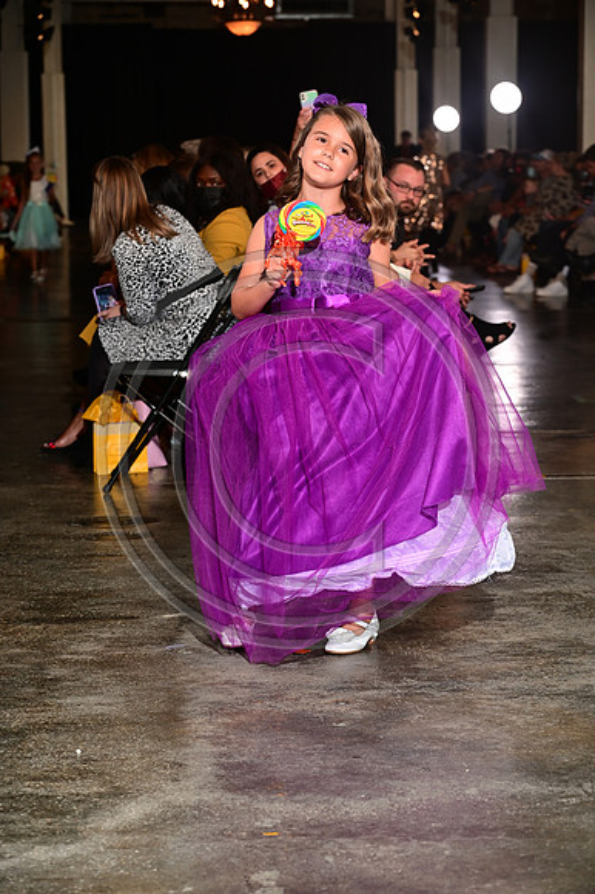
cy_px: 447
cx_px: 298
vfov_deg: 22.2
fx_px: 2283
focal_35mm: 92
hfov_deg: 14.8
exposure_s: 1/125
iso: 1000
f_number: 6.3
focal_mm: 92
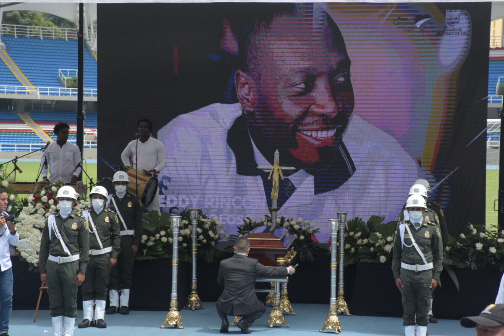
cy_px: 168
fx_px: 1680
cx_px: 252
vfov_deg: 11.4
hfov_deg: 17.1
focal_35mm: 120
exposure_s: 1/1000
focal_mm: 80
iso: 1000
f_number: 9
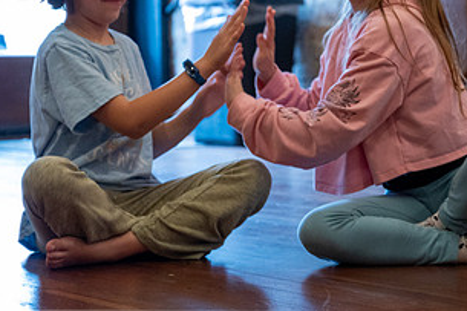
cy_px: 74
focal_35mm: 133
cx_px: 305
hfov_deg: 15.4
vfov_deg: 10.3
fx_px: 1724
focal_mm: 70
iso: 3200
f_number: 4
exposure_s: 1/125
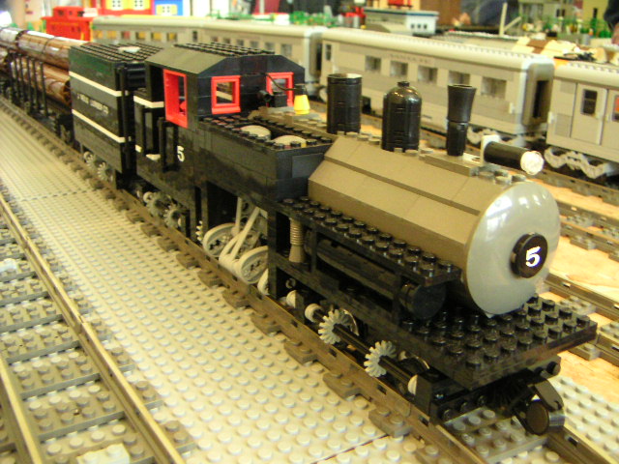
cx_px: 310
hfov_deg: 50.1
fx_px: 662
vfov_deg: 38.7
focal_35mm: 37
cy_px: 232
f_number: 2.8
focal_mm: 4.8
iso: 400
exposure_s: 1/30
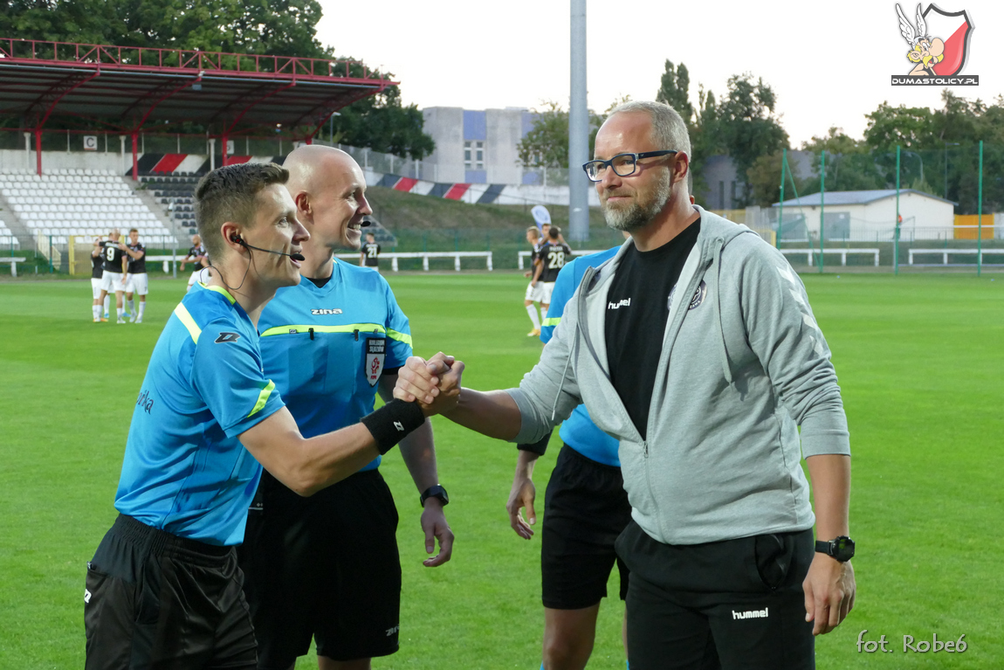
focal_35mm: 63
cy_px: 335
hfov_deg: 31.9
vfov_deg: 21.6
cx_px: 502
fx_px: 1757
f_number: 3.6
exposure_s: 1/500
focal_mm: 22.94
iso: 1600
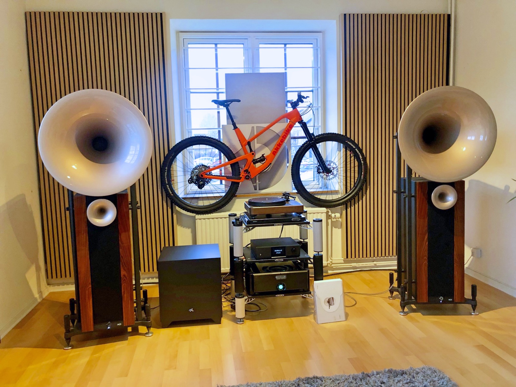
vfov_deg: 49.7
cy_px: 194
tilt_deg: -7.6
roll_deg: +0.8
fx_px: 417
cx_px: 258
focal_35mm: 28
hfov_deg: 63.4
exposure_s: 1/14
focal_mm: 3.99
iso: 100
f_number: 1.8
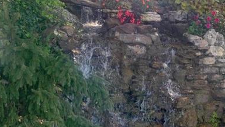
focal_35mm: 76
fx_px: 454
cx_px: 151
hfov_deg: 27.7
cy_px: 131
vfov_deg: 15.6
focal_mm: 4.28
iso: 80
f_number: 2.4
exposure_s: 1/120
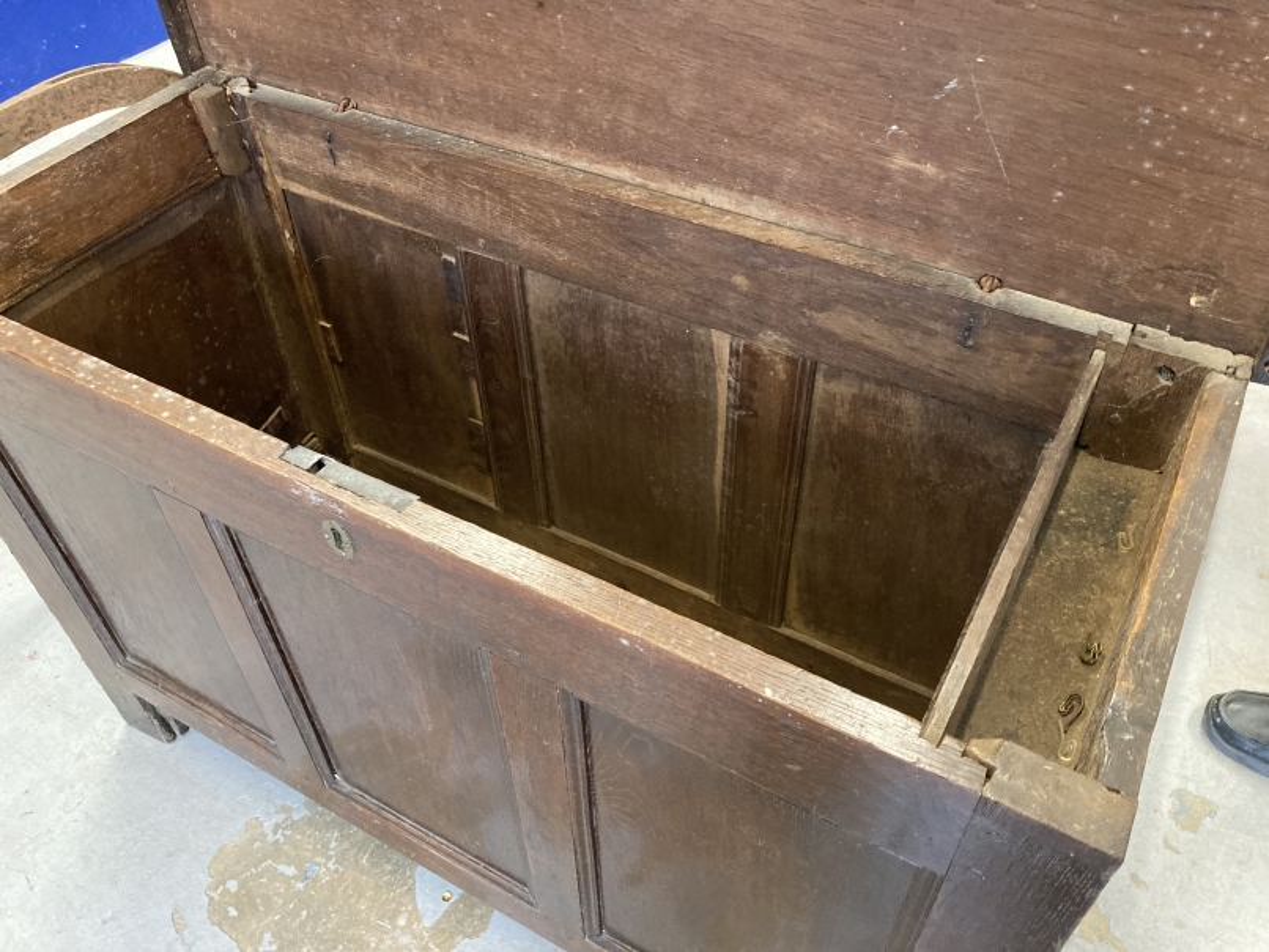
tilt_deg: -44.6
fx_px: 1027
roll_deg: +1.4
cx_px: 634
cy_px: 476
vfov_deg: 49.8
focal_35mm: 28
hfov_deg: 63.4
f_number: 1.8
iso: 320
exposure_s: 1/33
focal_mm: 3.99
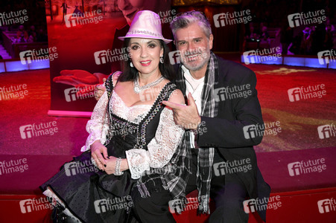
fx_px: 317
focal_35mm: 34
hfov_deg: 55.8
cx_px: 168
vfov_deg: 38.8
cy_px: 112
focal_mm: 34
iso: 1250
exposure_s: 1/160
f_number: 6.3
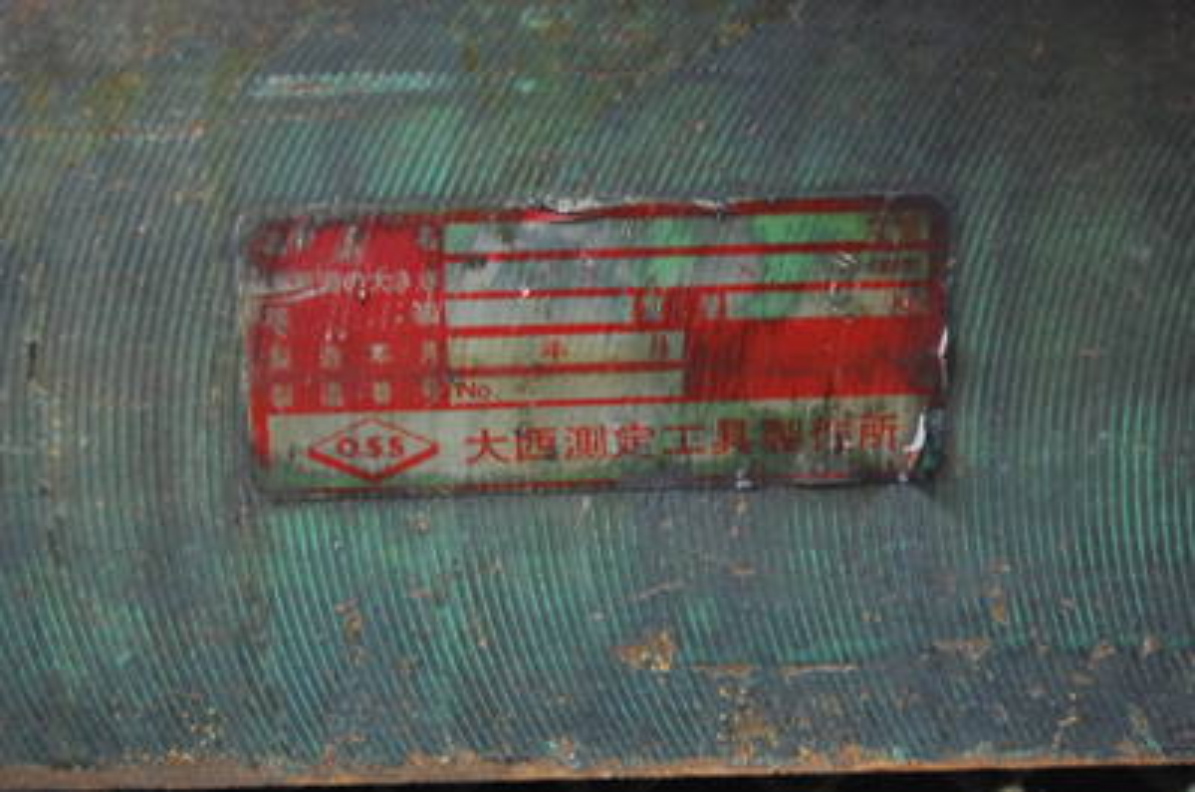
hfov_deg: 24.7
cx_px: 598
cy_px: 396
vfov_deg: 16.5
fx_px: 2733
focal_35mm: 82
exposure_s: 1/3
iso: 1600
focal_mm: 55
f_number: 5.6
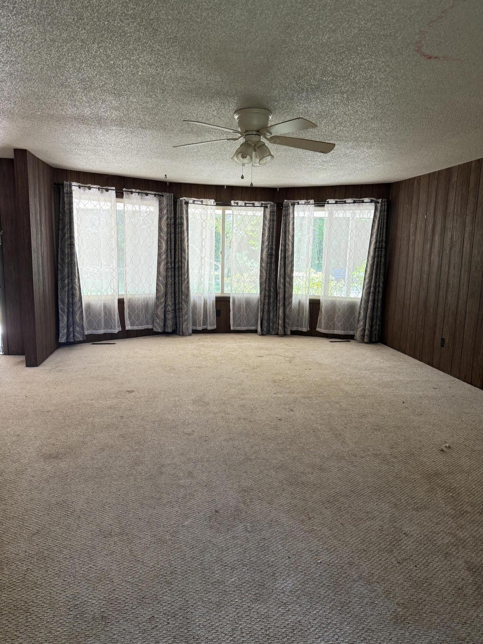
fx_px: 446
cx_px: 242
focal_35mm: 24
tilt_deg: -9.7
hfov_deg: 56.8
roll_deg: -1.1
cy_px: 322
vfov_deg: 71.6
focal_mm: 6.76
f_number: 1.78
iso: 200
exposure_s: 1/121
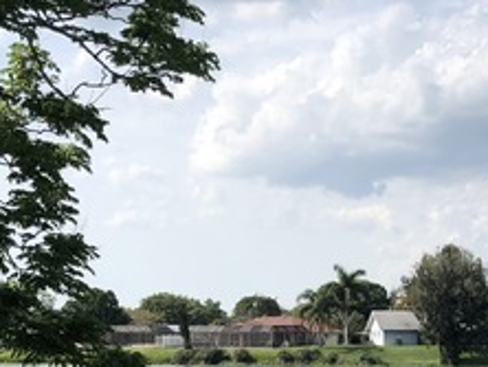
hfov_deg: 23.0
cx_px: 373
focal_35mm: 84
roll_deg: +0.2
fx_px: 1185
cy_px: 363
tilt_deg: +1.2
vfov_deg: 17.2
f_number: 1.8
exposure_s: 1/2433
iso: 20
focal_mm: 3.99
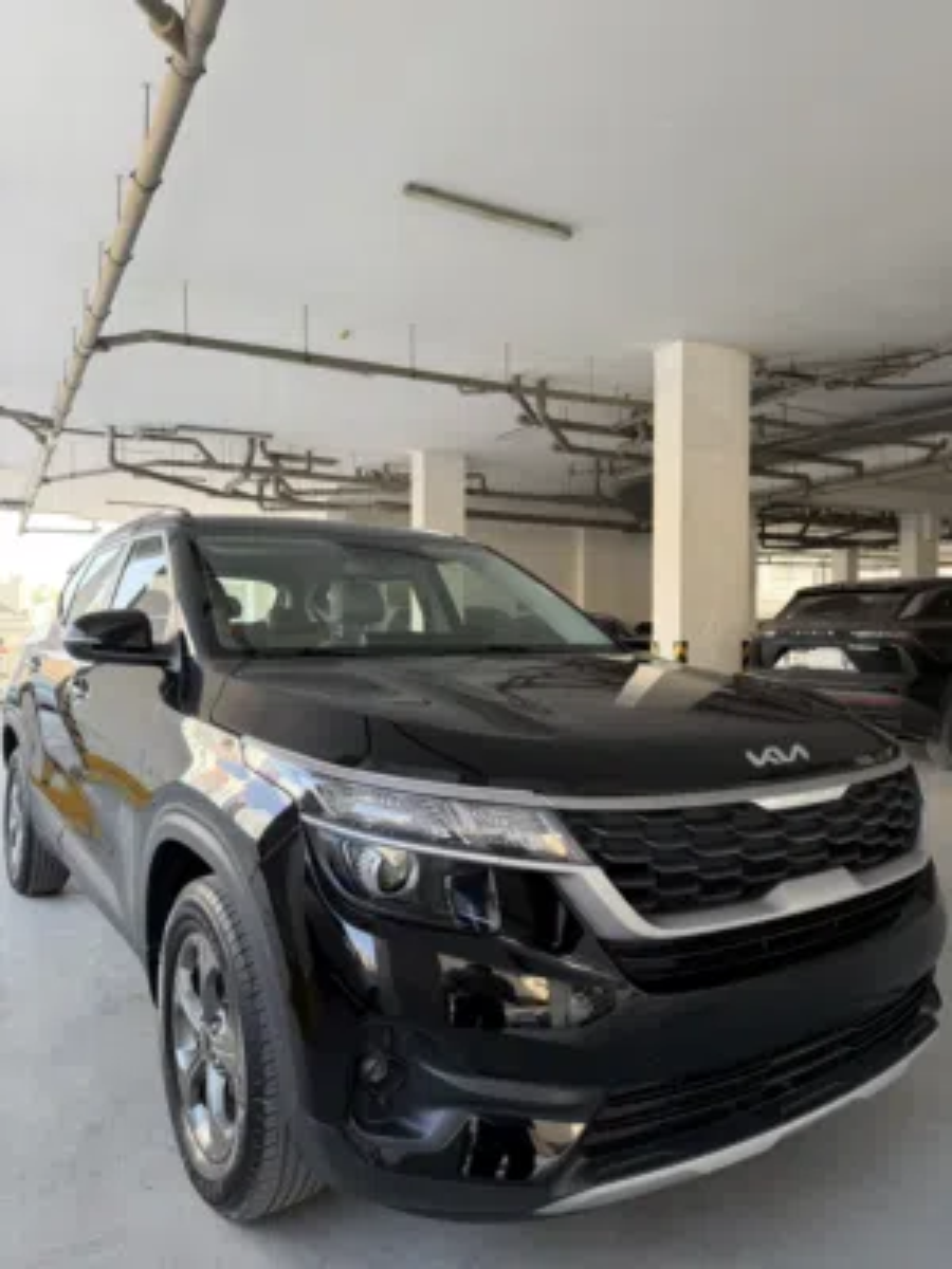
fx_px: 880
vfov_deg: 71.6
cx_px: 476
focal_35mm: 24
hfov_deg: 56.8
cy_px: 634
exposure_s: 1/156
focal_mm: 6.76
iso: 80
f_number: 1.78
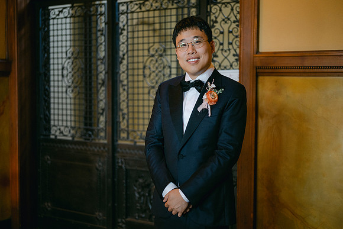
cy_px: 114
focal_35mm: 50
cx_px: 172
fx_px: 476
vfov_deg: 27.0
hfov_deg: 39.6
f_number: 1.8
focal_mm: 50
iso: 1250
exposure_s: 1/125
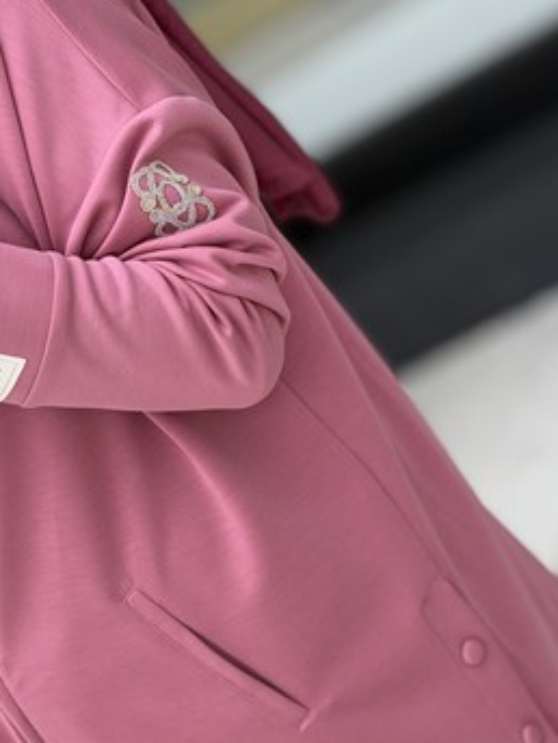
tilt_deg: -16.9
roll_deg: +40.2
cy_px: 375
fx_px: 3331
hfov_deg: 9.6
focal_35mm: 155
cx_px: 240
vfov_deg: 12.7
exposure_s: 1/157
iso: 50
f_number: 2.8
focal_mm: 16.89
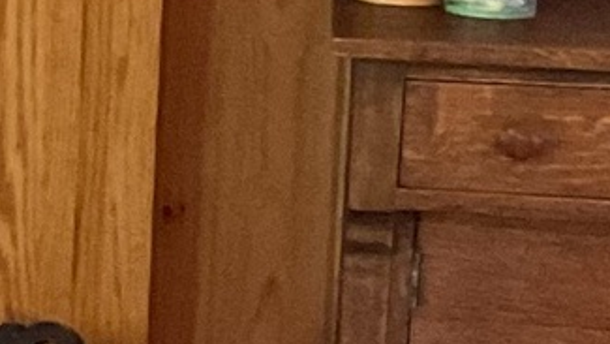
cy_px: 115
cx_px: -755
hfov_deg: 8.9
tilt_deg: -11.2
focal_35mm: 224
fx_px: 3624
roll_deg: -0.4
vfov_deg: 5.4
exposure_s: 1/30
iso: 400
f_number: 1.8
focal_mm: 3
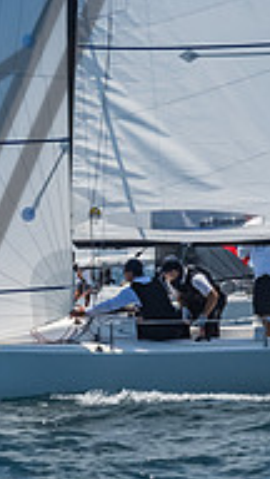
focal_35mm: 466
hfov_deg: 2.6
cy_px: 40
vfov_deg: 4.6
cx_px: -225
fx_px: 5931
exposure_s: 1/1600
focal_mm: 98
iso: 640
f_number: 14
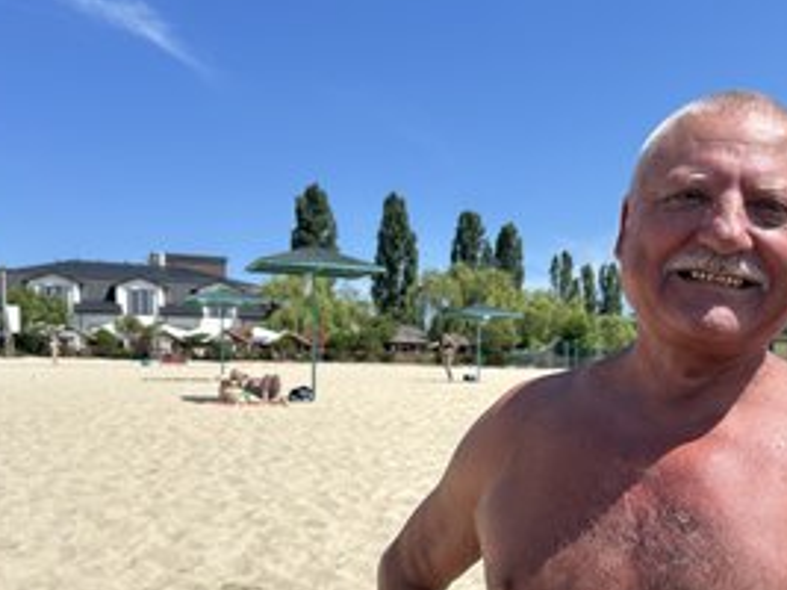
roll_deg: +1.1
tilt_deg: -1.1
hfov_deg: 47.4
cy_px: 419
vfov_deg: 36.2
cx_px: 501
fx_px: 886
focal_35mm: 39
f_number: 1.5
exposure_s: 1/4831
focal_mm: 5.7
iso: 50
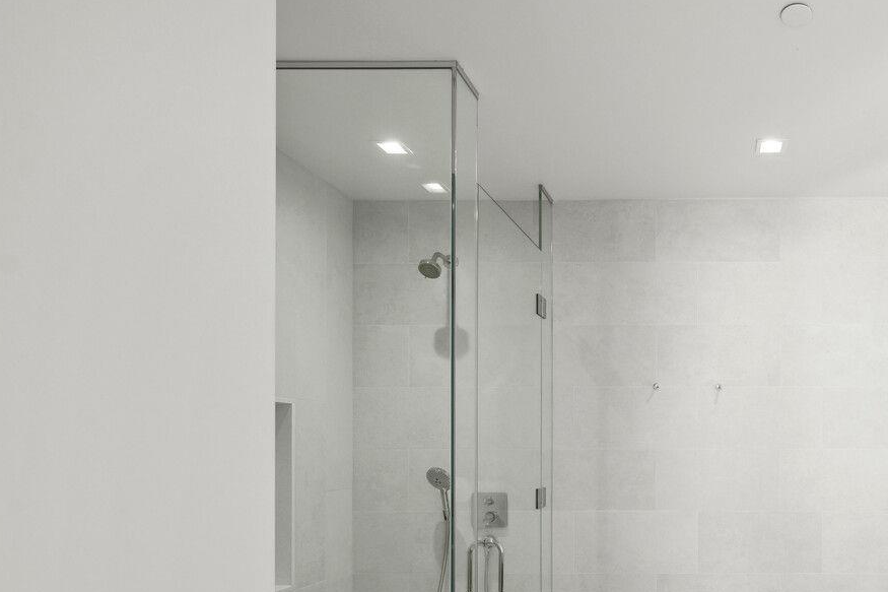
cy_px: 454
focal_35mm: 24
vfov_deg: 50.6
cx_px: 699
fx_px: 592
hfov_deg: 67.4
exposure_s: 1/40
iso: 320
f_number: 6.3
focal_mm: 14
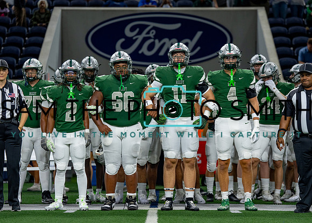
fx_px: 1285
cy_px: 116
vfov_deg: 9.9
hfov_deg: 13.8
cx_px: 157
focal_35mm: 145
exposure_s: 1/500
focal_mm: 126
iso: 1000
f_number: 2.8
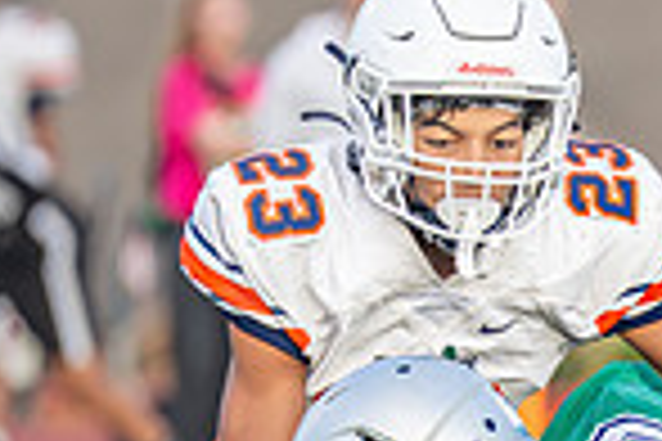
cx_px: 1087
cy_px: 439
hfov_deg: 1.9
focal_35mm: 1088
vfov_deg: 1.3
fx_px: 20006
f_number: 2.8
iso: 500
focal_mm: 200
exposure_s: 1/1600
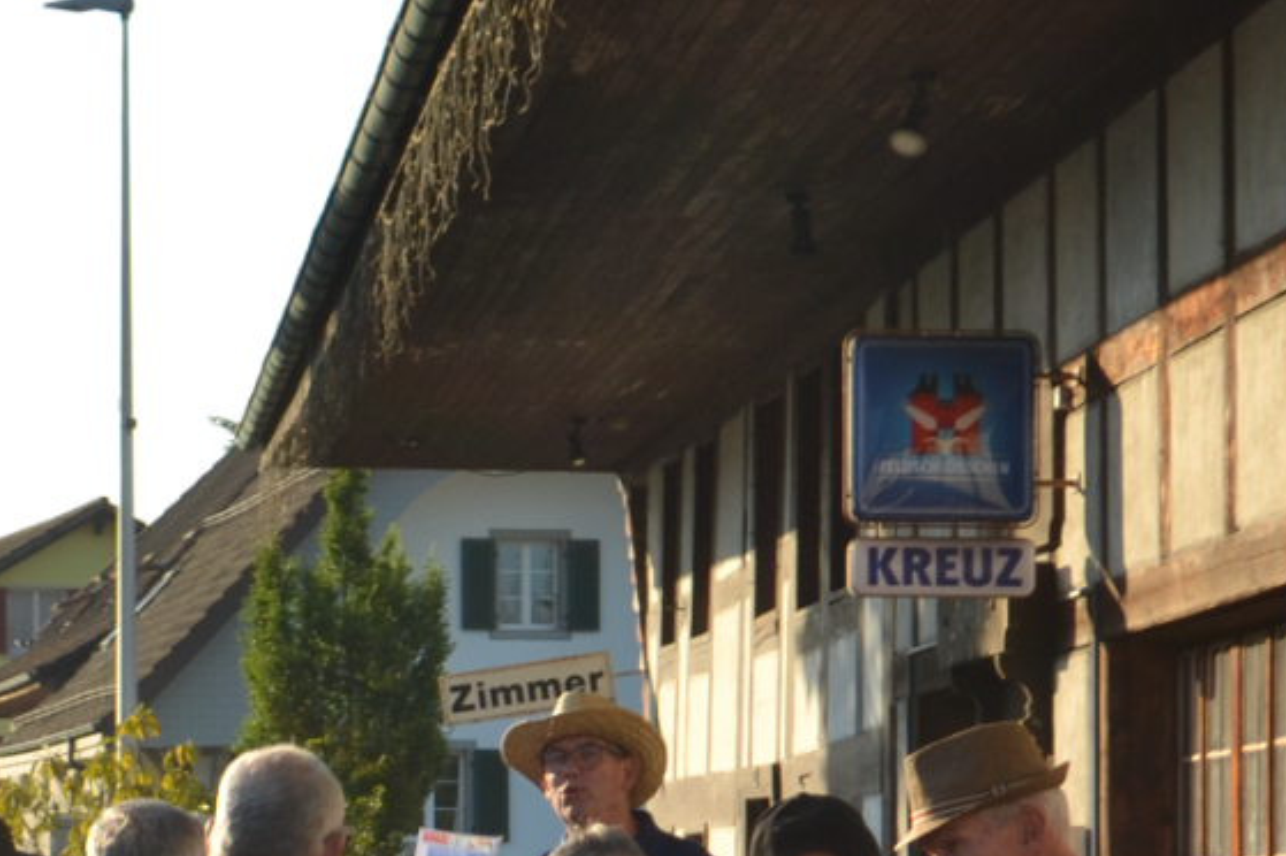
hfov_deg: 12.5
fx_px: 5890
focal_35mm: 165
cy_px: 1218
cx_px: 492
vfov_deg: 8.2
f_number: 6.3
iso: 100
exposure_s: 1/160
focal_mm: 30
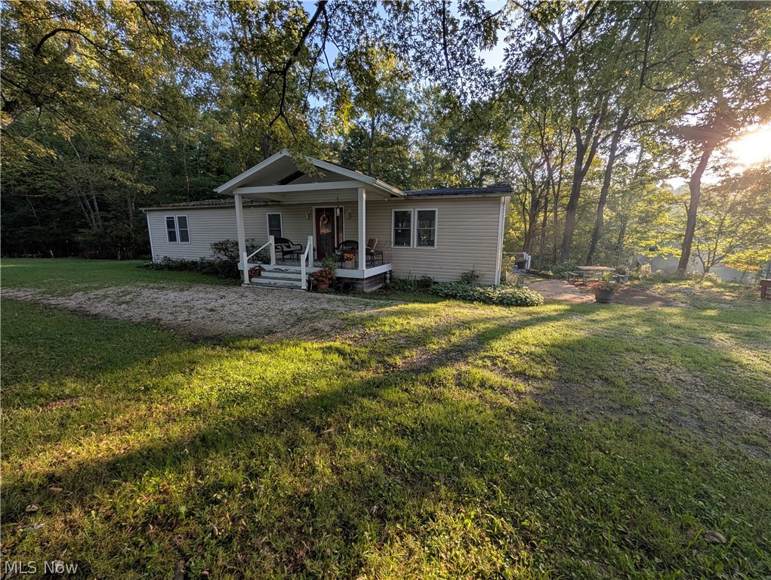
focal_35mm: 12
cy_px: 290
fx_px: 268
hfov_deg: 110.5
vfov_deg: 94.6
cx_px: 386
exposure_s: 1/680
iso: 47
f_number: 1.7
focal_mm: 2.02
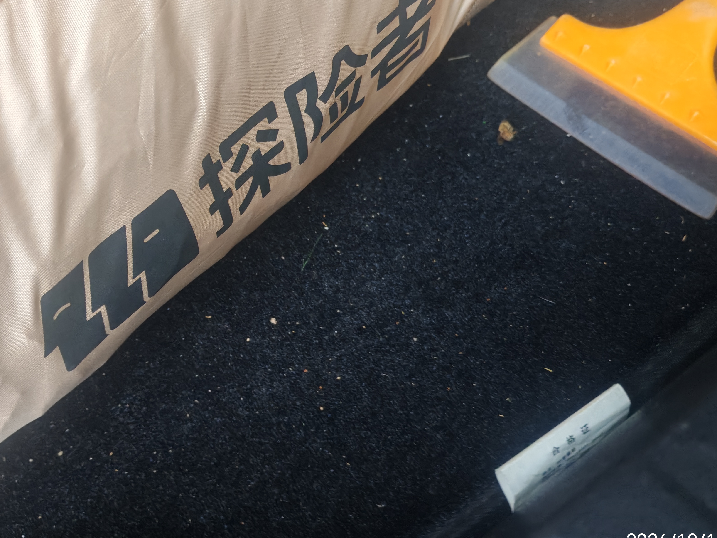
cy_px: 239
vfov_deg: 40.6
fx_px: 725
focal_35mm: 35
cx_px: 354
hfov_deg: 52.6
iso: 640
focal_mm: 5.52
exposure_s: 1/100
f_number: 1.95
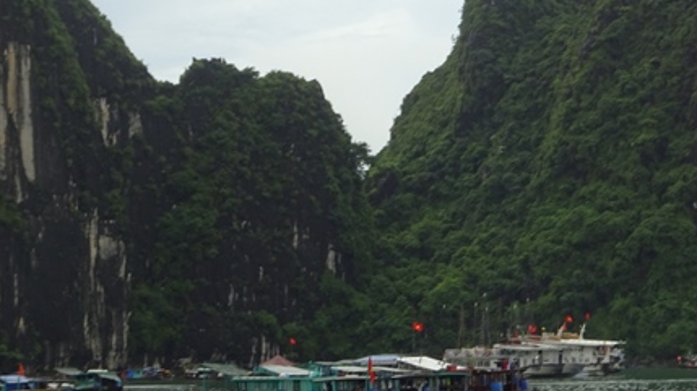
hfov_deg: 13.4
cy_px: 179
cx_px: 483
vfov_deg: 7.6
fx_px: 2956
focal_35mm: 160
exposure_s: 1/125
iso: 80
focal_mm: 15.45
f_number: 5
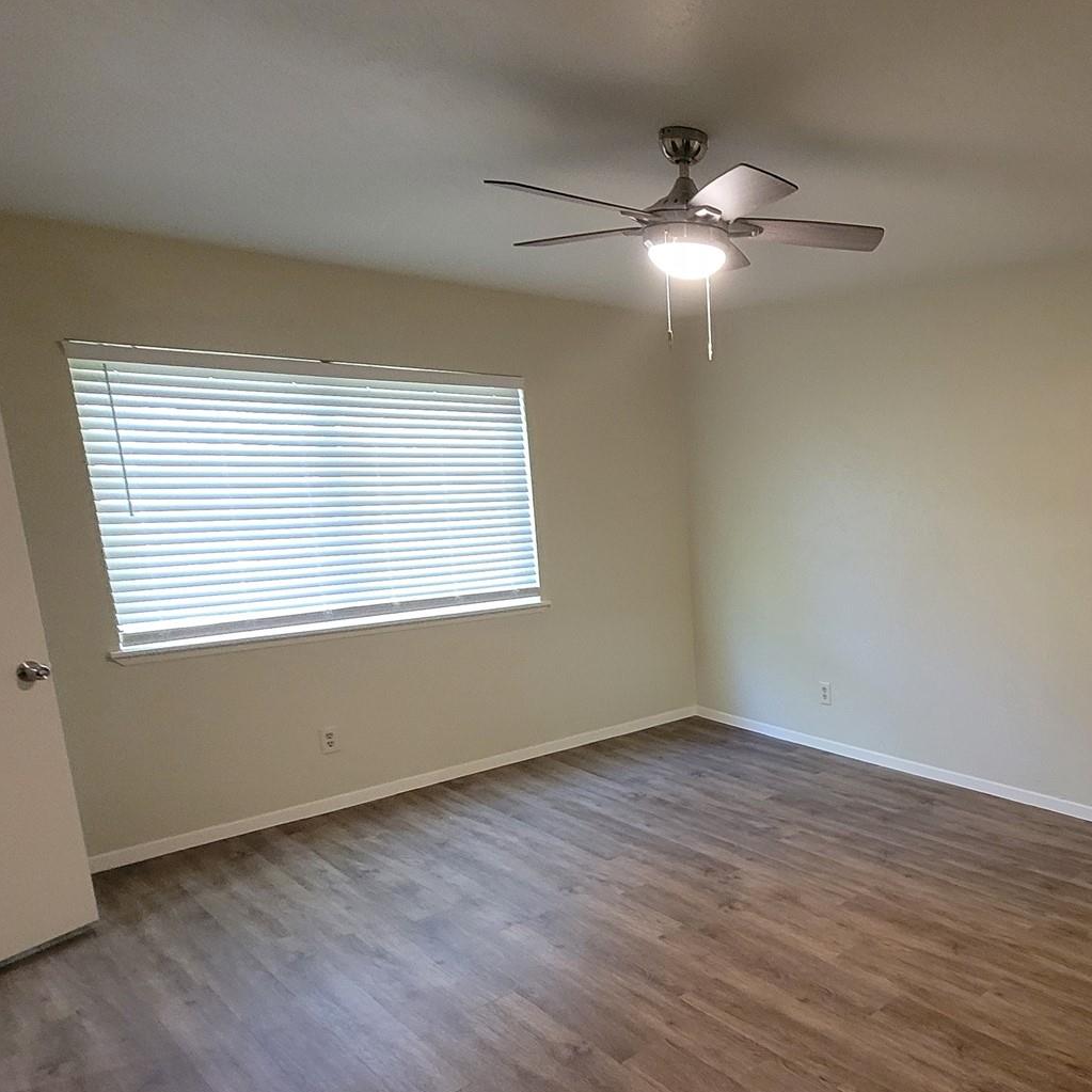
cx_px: 870
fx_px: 821
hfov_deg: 61.8
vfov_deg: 66.7
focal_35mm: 23
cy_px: 647
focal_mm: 2.2
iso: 320
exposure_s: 1/39
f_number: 2.2
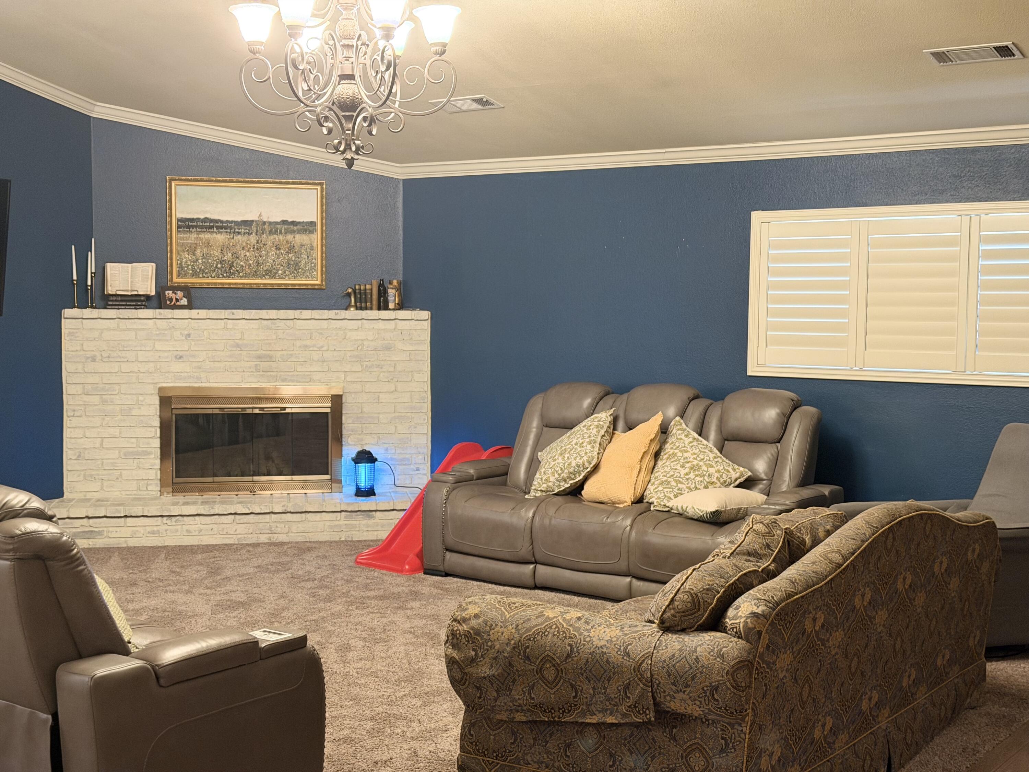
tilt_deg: -3.3
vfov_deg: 30.3
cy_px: 386
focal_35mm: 48
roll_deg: +0.0
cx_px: 514
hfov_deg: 39.7
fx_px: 1427
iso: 400
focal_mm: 6.76
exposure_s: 1/40
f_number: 1.78
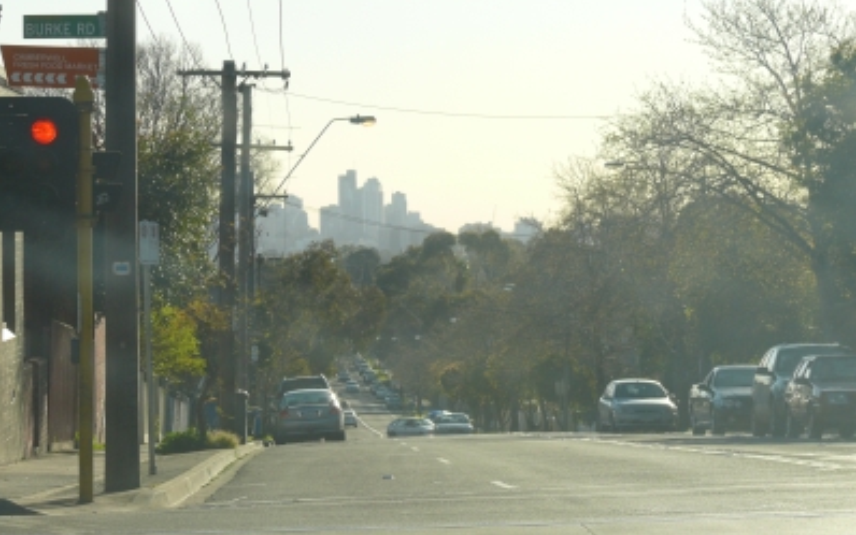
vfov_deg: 9.0
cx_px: 428
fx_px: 3407
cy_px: 221
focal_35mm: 146
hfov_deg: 14.3
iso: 100
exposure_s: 1/400
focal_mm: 28.9
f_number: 5.6
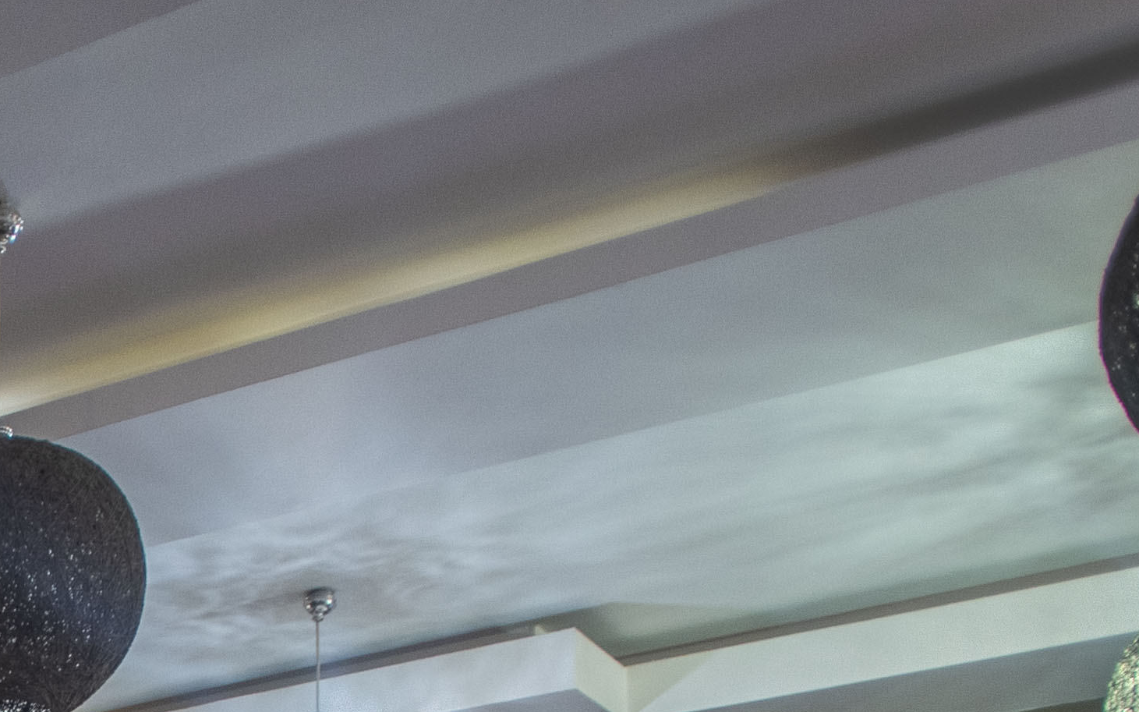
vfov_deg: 11.8
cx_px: -557
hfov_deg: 18.5
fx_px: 3104
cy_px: 1394
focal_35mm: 100
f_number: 3.5
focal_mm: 24
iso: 800
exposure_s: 1/60
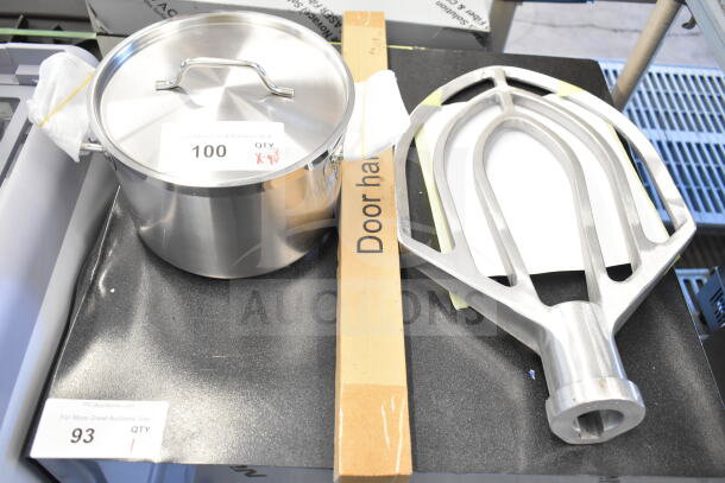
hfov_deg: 59.5
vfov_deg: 41.7
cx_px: 362
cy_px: 242
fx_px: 634
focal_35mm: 32
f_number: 4
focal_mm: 21
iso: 1600
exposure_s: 1/60
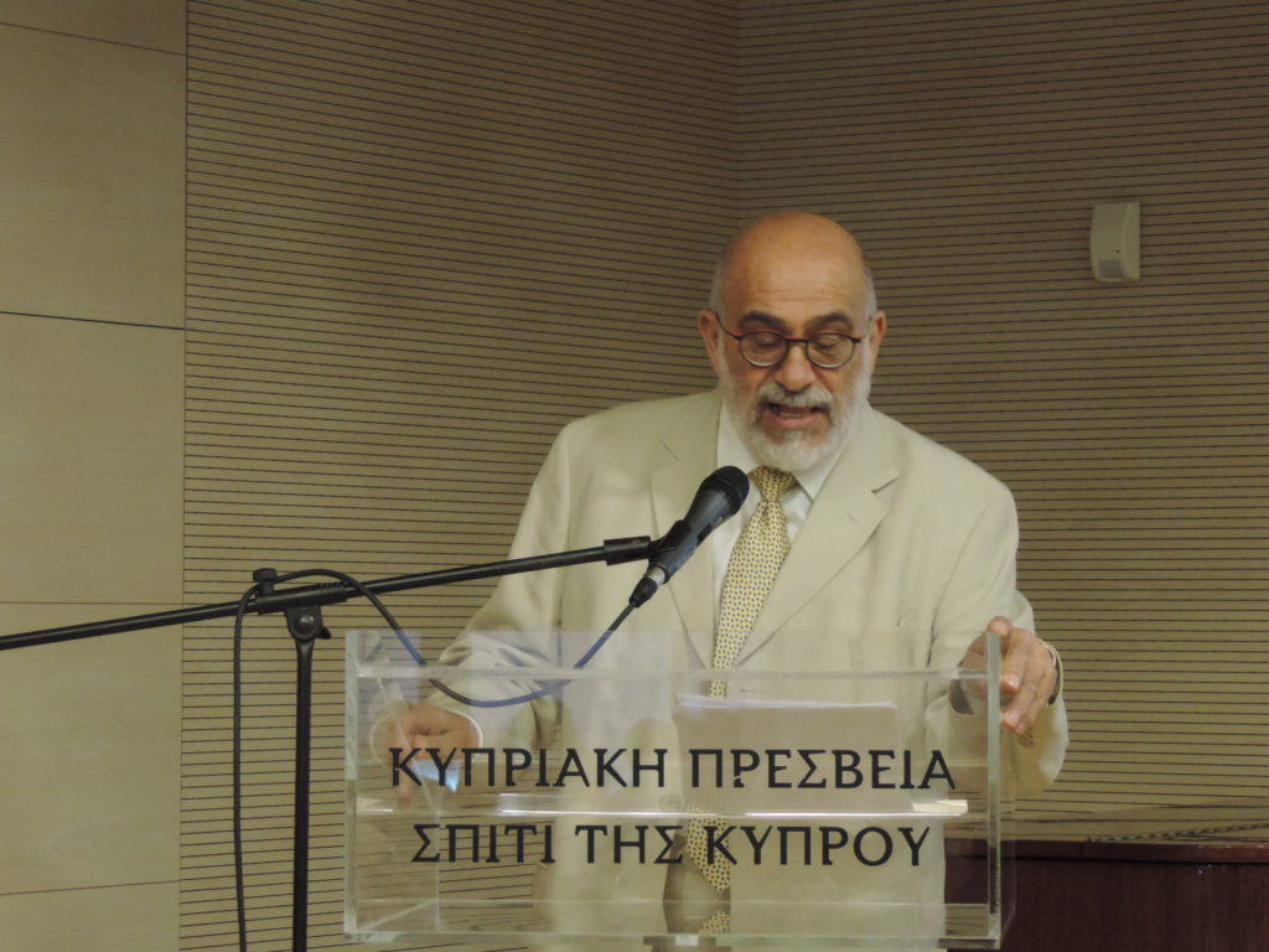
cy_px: 476
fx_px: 4399
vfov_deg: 12.3
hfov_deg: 16.4
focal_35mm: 120
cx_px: 634
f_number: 4.2
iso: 800
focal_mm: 21.4
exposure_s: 1/25
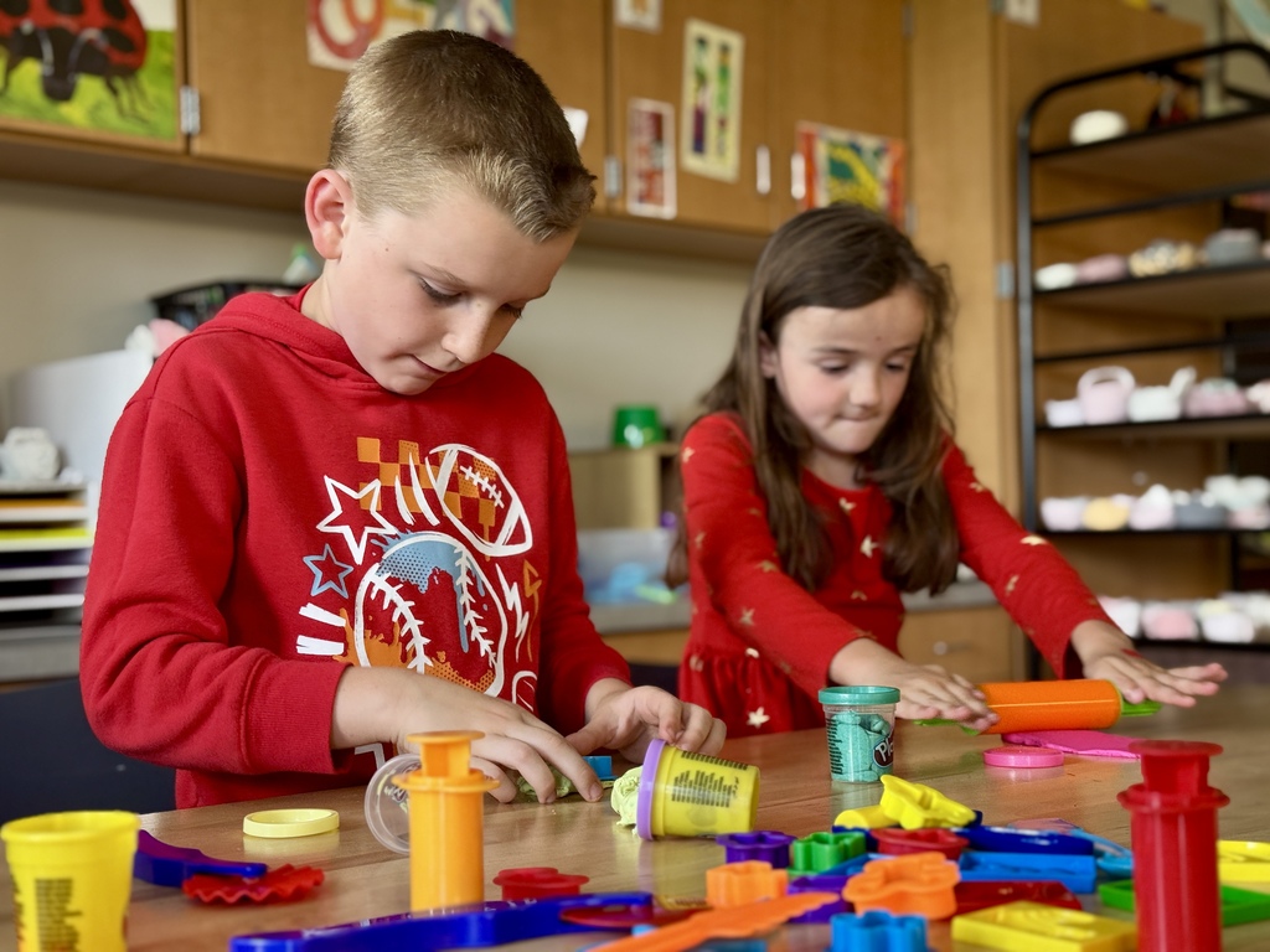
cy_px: 476
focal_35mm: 48
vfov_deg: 30.3
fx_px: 1761
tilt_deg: +1.0
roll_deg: +0.9
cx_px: 635
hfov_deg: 39.7
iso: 160
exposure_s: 1/60
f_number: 1.78
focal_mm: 6.76
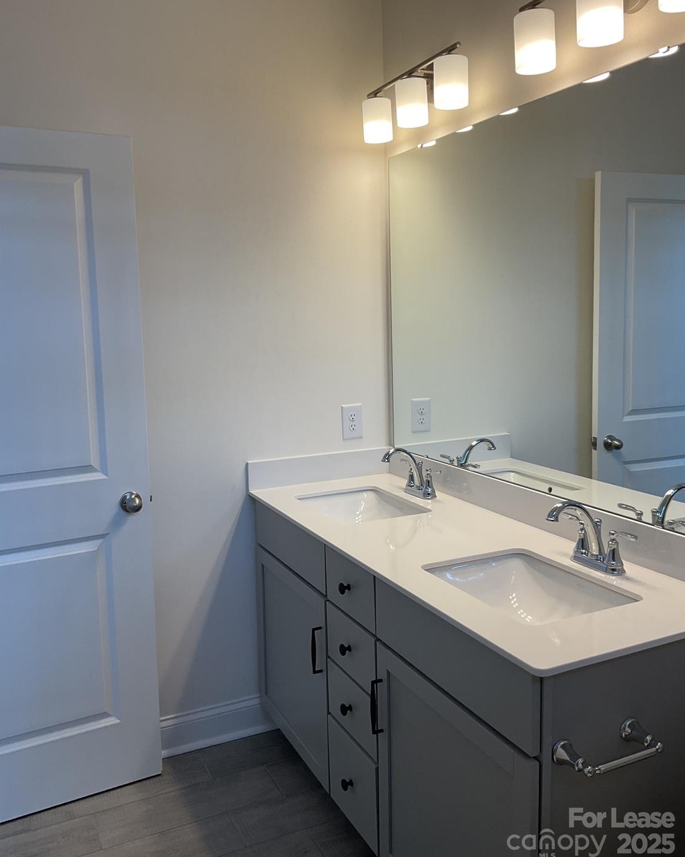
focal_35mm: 31
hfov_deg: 47.1
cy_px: 403
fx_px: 786
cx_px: 349
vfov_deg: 57.1
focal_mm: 3
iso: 25
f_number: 1.8
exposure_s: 1/120
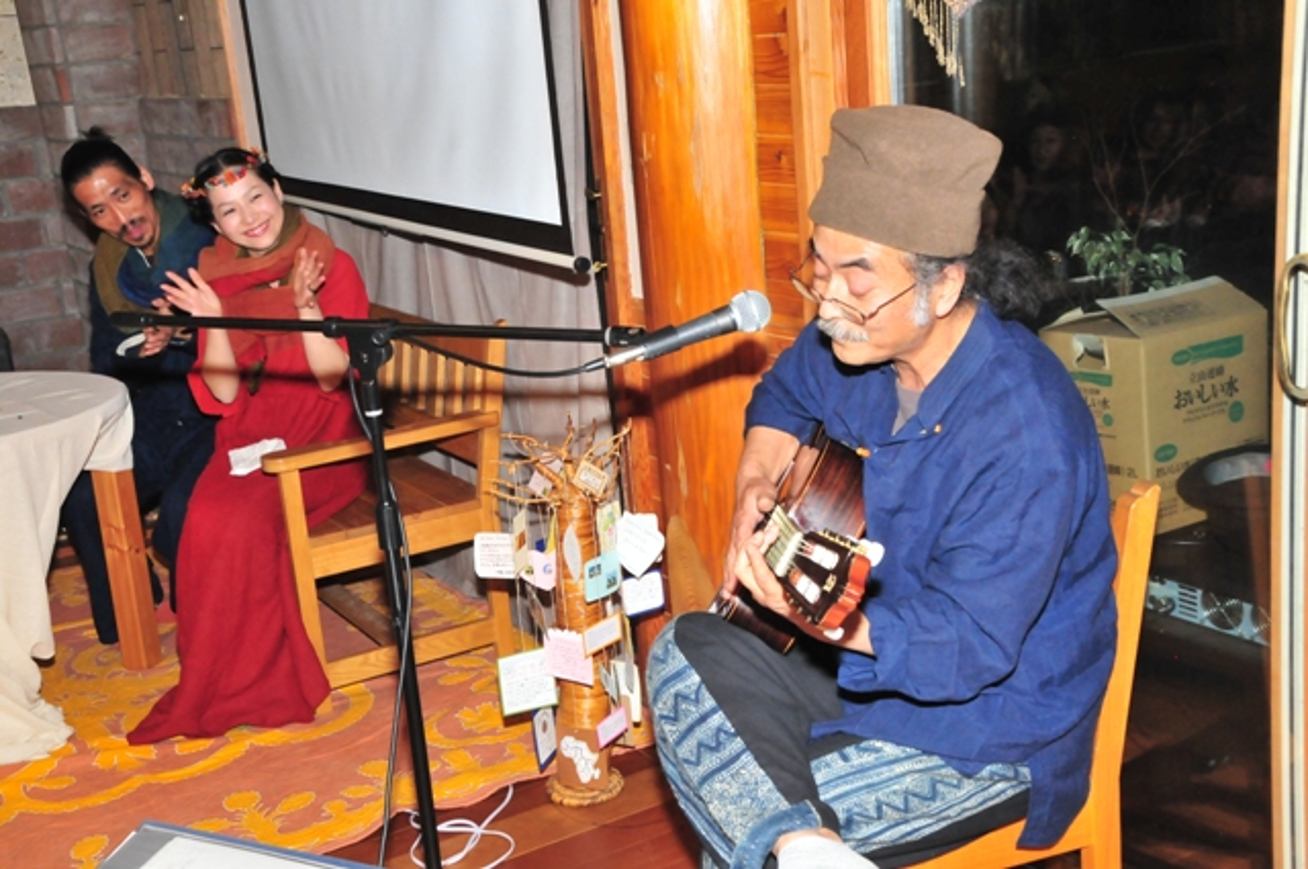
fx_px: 1742
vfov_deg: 28.0
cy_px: 434
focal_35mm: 48
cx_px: 654
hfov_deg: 41.2
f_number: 10
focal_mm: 32
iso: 1600
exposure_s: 1/60
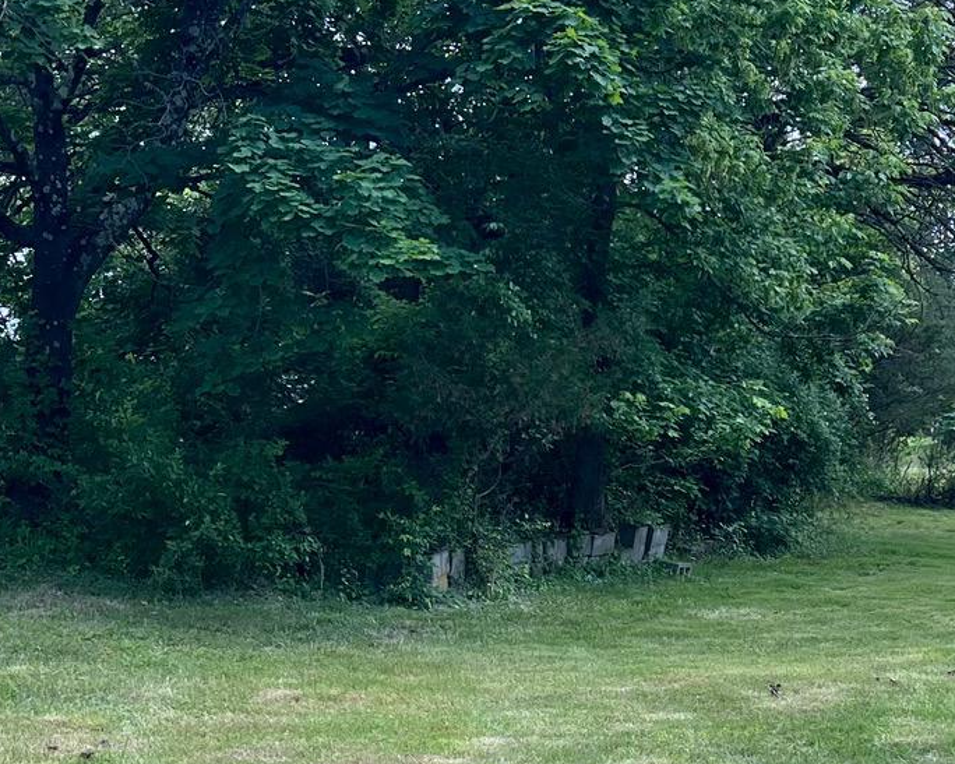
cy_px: 531
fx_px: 2148
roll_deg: +2.8
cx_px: 553
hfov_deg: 25.0
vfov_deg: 20.1
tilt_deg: -2.3
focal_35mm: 76
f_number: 1.5
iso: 50
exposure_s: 1/662
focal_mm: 5.7
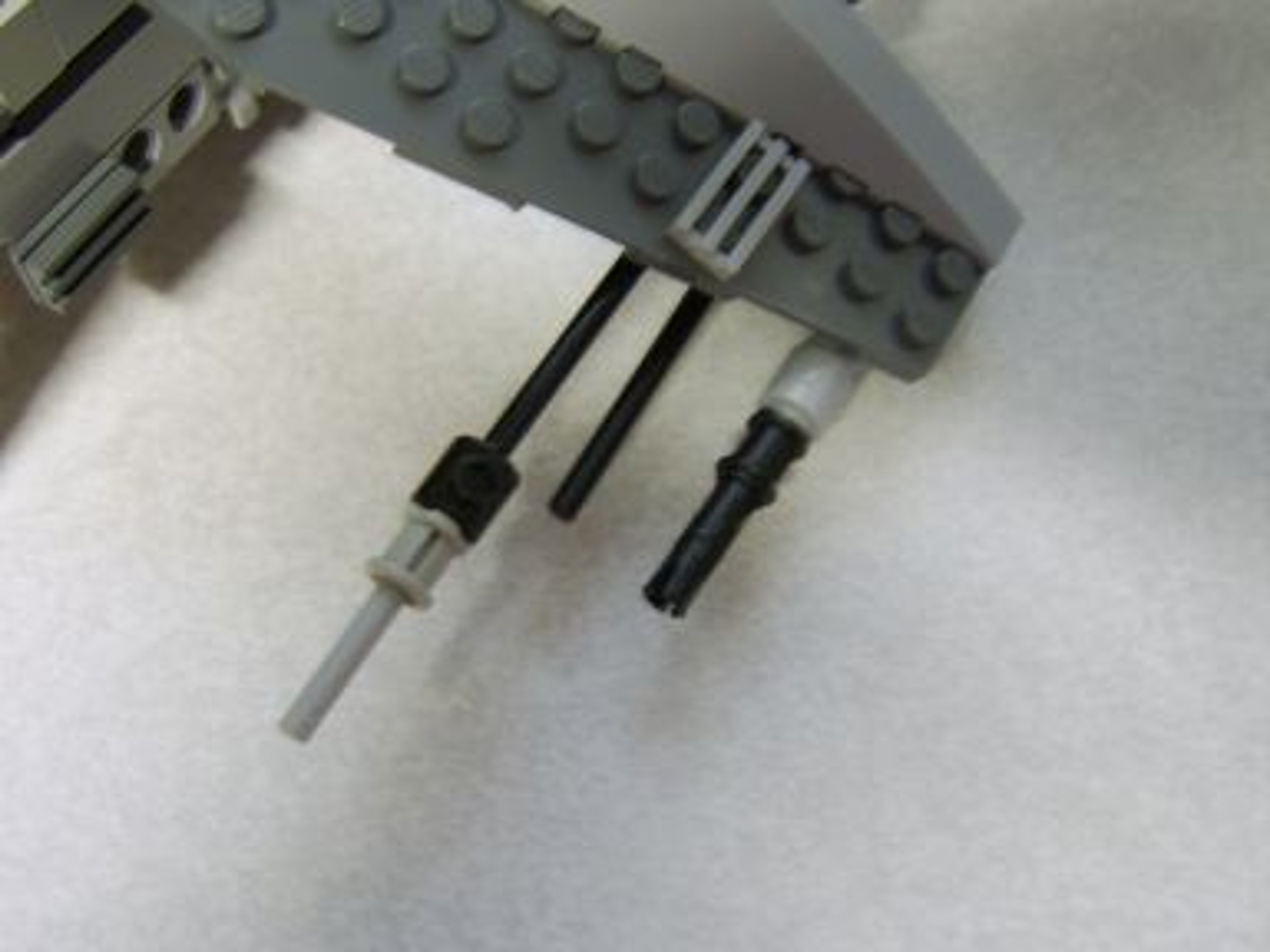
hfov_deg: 58.4
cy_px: 476
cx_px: 635
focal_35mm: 31
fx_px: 1137
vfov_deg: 45.4
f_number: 2.7
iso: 71
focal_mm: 8.13
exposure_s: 1/3
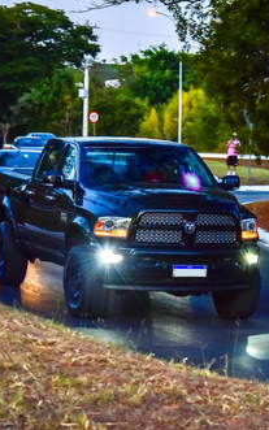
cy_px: 215
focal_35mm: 157
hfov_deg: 8.4
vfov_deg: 13.3
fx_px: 1841
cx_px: 148
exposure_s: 1/200
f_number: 5.6
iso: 800
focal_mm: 68
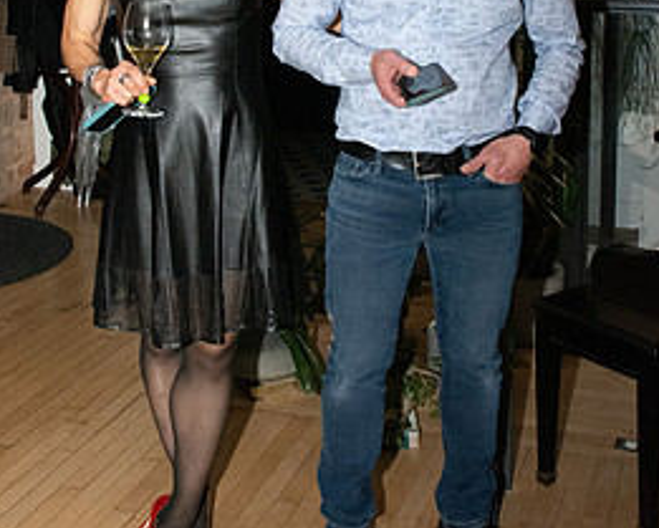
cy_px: 68
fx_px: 1229
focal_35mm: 63
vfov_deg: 23.7
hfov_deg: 30.0
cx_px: 336
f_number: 10
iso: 5000
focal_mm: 26
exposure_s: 1/250
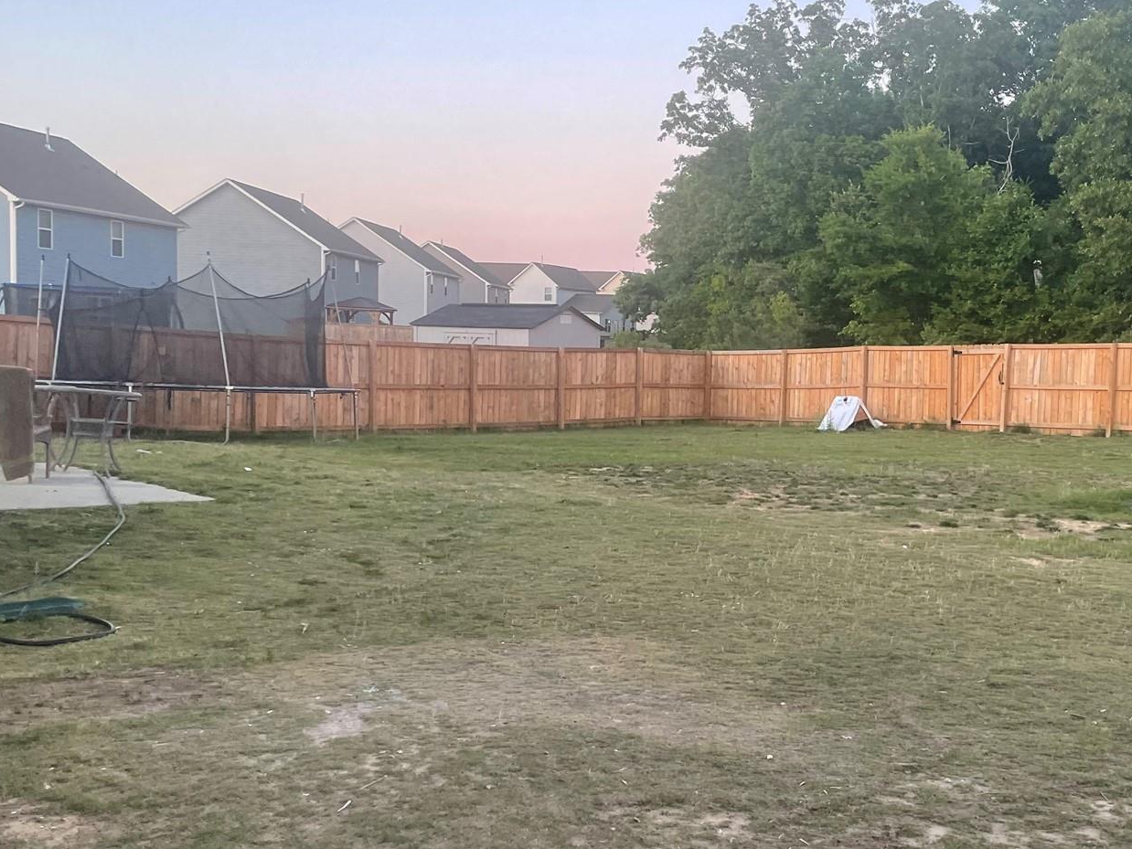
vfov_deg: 33.6
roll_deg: -1.0
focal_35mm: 43
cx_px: 816
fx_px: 1406
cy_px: 451
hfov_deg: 42.8
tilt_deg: -4.2
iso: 125
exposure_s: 1/113
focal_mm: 4.2
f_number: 1.6
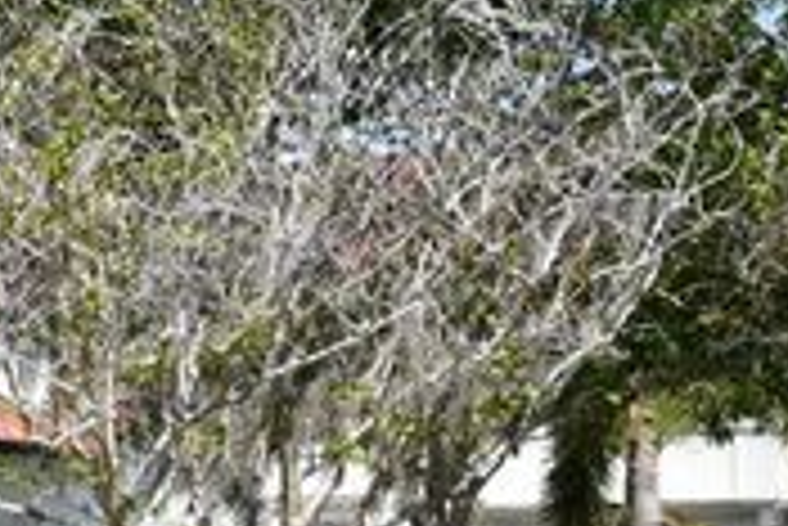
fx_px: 3856
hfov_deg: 11.6
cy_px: 769
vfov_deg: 7.7
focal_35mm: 176
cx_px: 86
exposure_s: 1/250
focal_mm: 24
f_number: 8
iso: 180
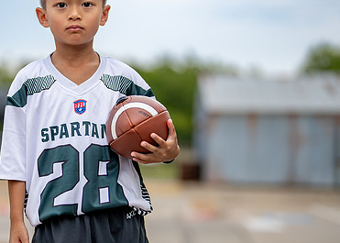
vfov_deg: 16.3
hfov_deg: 22.4
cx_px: 83
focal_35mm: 88
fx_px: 850
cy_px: 96
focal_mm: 50
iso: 250
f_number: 1.2
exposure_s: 1/2000
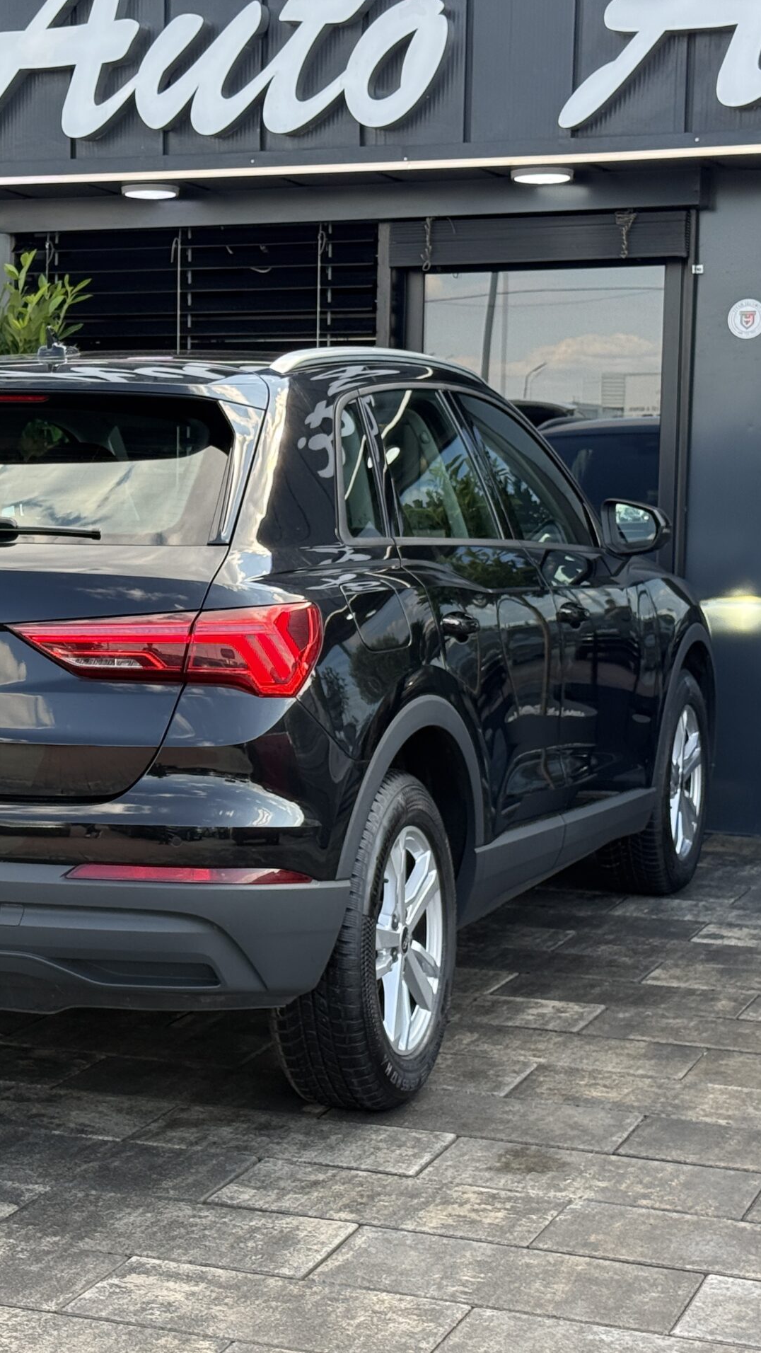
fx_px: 2510
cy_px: 676
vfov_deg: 30.1
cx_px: 134
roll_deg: -0.5
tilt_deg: -4.8
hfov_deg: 17.1
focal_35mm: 70
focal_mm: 6.76
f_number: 1.78
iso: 100
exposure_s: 1/596
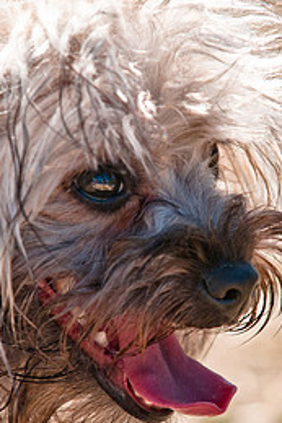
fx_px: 6118
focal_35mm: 520
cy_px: 233
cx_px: 193
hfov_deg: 2.6
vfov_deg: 4.0
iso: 200
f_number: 5.6
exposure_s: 1/640
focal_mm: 200
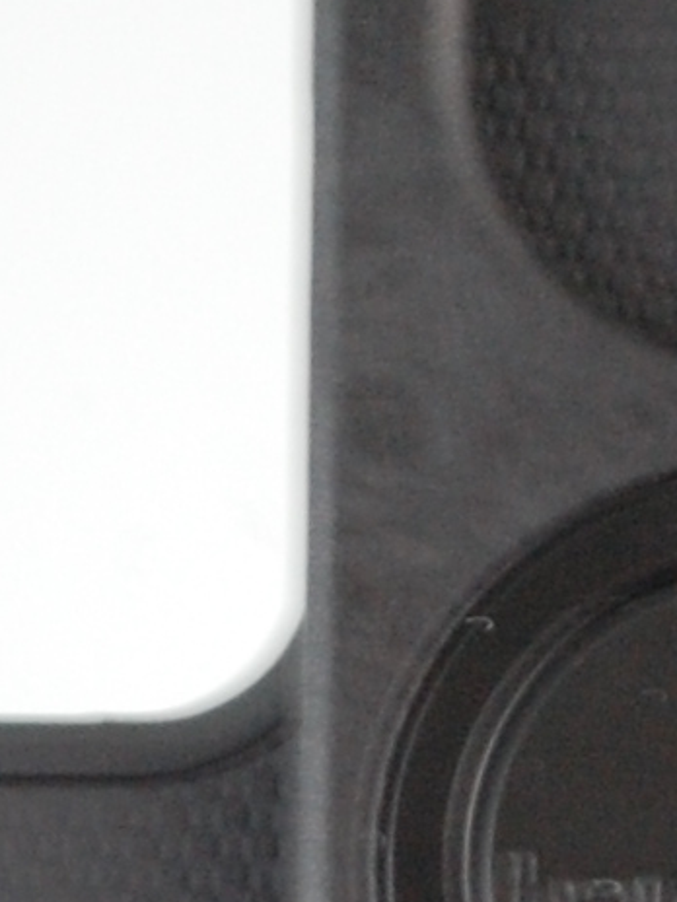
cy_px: 1297
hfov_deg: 3.2
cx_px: 584
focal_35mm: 467
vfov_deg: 4.2
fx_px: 12178
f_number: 5.6
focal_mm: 50
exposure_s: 1/20
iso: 800
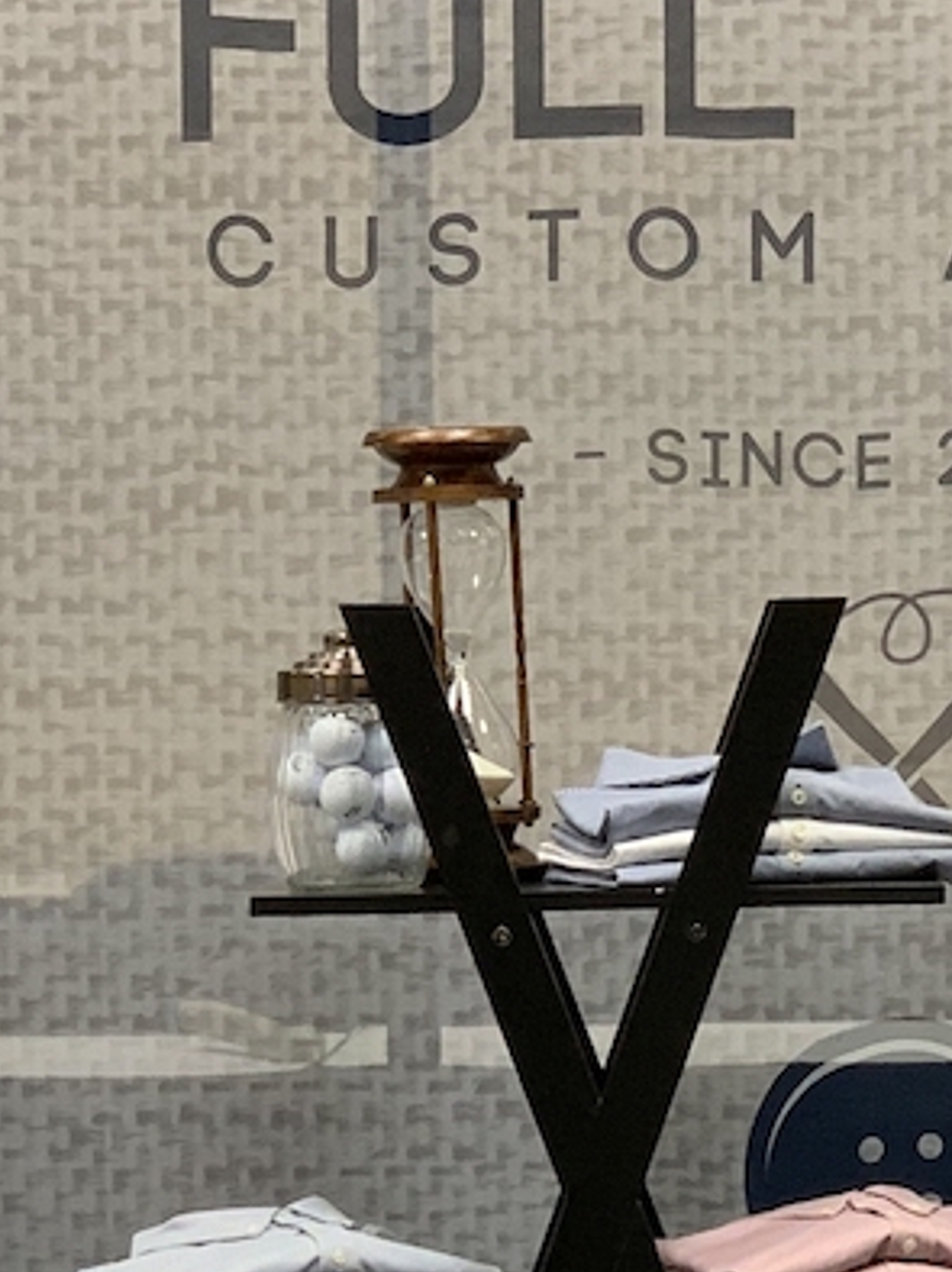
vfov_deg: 11.6
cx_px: 900
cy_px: 1088
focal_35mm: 169
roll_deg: +0.3
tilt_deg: -3.7
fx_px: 6204
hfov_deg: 8.7
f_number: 2.4
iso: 160
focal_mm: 6
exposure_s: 1/60
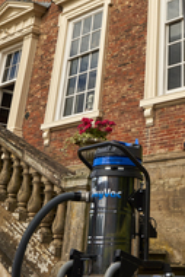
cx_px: 160
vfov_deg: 31.7
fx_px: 446
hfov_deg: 22.9
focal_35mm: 58
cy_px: -3
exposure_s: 1/200
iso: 64
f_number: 9
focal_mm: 24
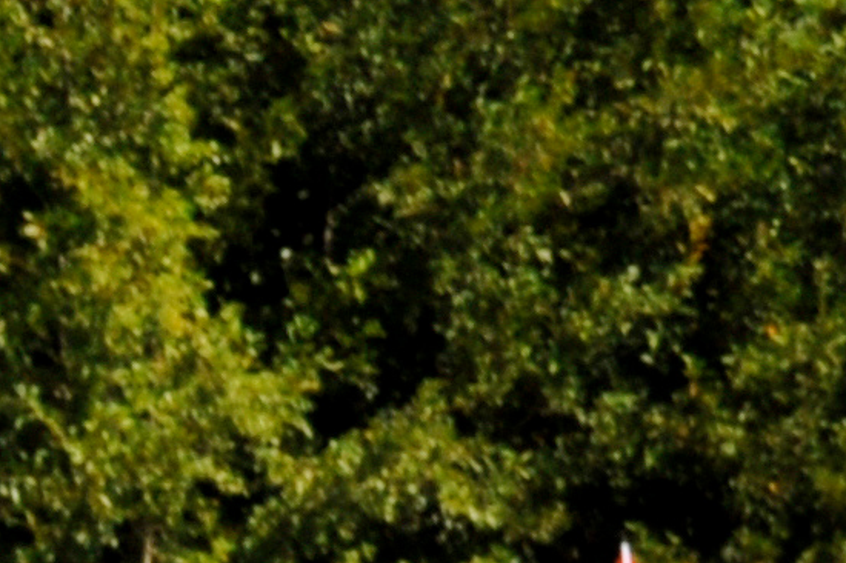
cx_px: -2253
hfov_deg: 5.0
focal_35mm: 374
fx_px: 8783
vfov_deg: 3.5
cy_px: 1946
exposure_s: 1/500
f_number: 11
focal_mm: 32
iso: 200
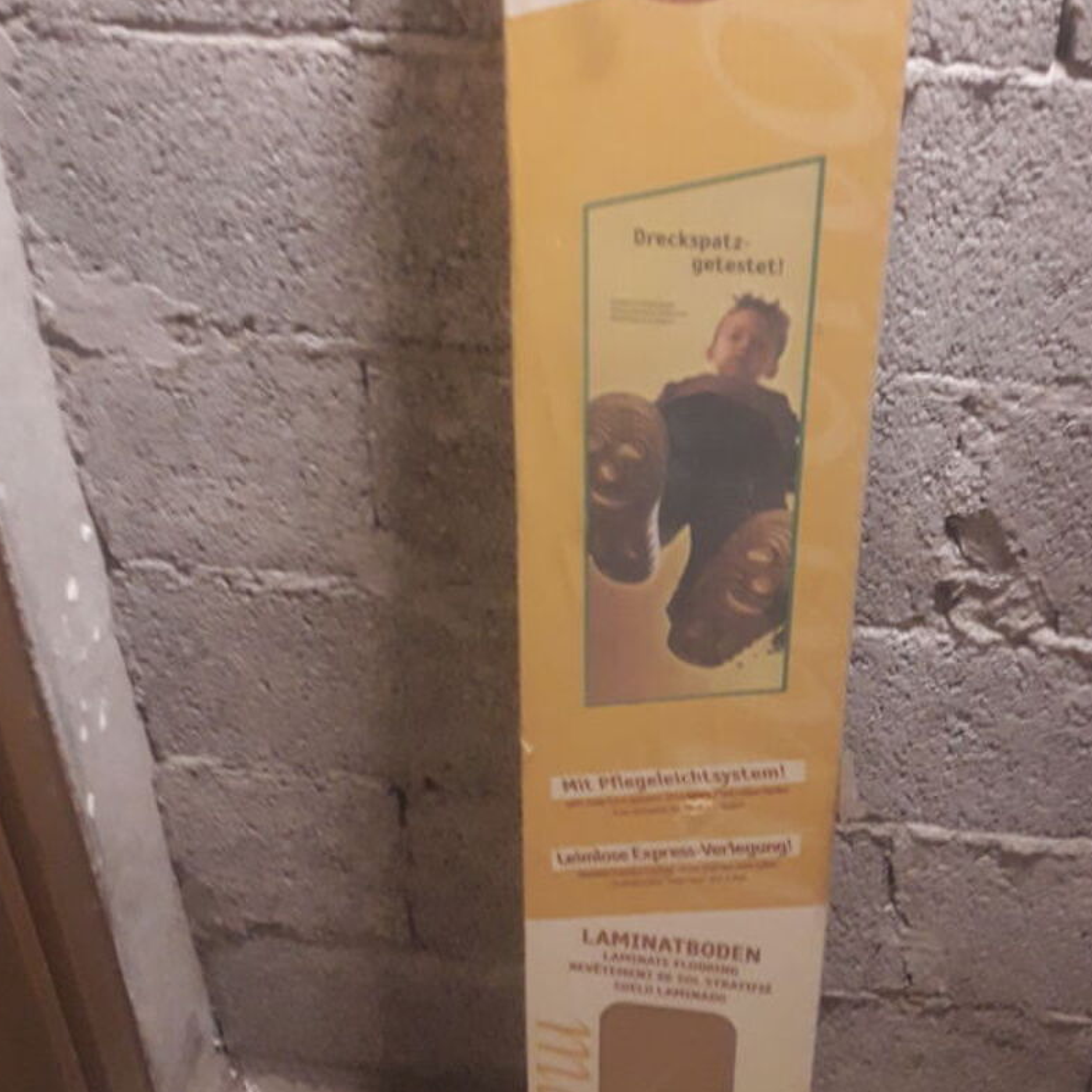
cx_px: 629
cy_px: 477
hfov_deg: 39.9
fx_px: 1499
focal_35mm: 42
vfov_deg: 40.0
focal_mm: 3.7
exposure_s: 1/17
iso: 200
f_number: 1.9
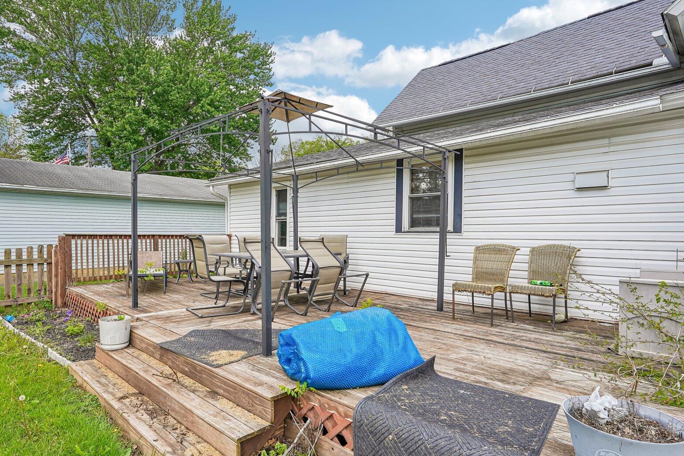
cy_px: 238
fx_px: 399
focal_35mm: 21
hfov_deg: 80.8
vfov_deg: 59.5
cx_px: 296
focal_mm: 16
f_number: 8
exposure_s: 1/200
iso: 100
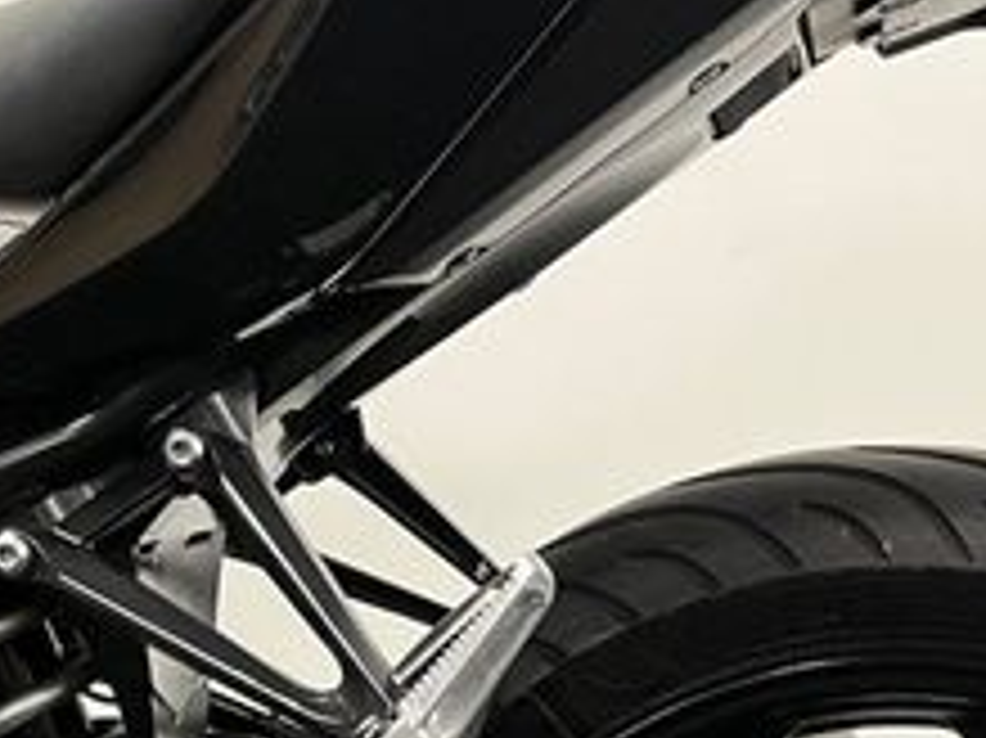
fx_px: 2164
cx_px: 824
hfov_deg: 25.1
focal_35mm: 76
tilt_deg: -12.3
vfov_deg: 17.7
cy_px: 1040
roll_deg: +0.2
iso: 200
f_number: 1.6
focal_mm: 5.1
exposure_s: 1/50
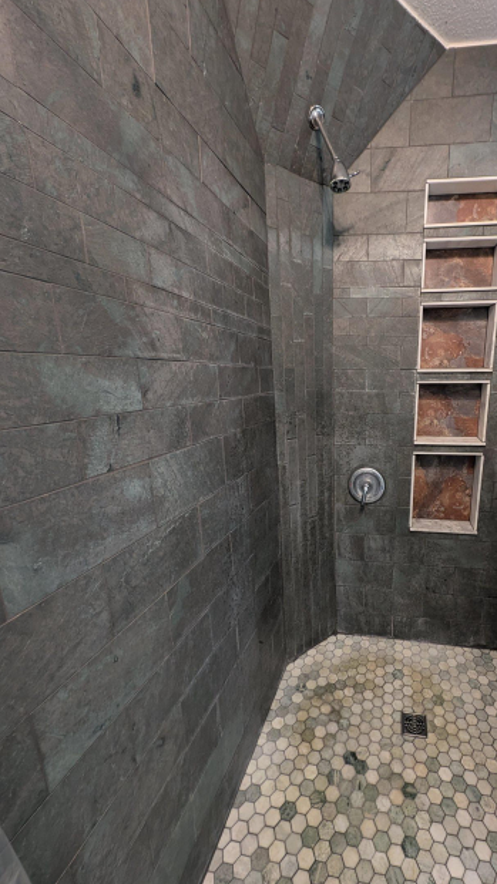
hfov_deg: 71.0
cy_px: 454
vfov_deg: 106.8
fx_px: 328
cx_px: 349
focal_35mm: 14
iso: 255
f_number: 1.95
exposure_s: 1/40
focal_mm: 2.23
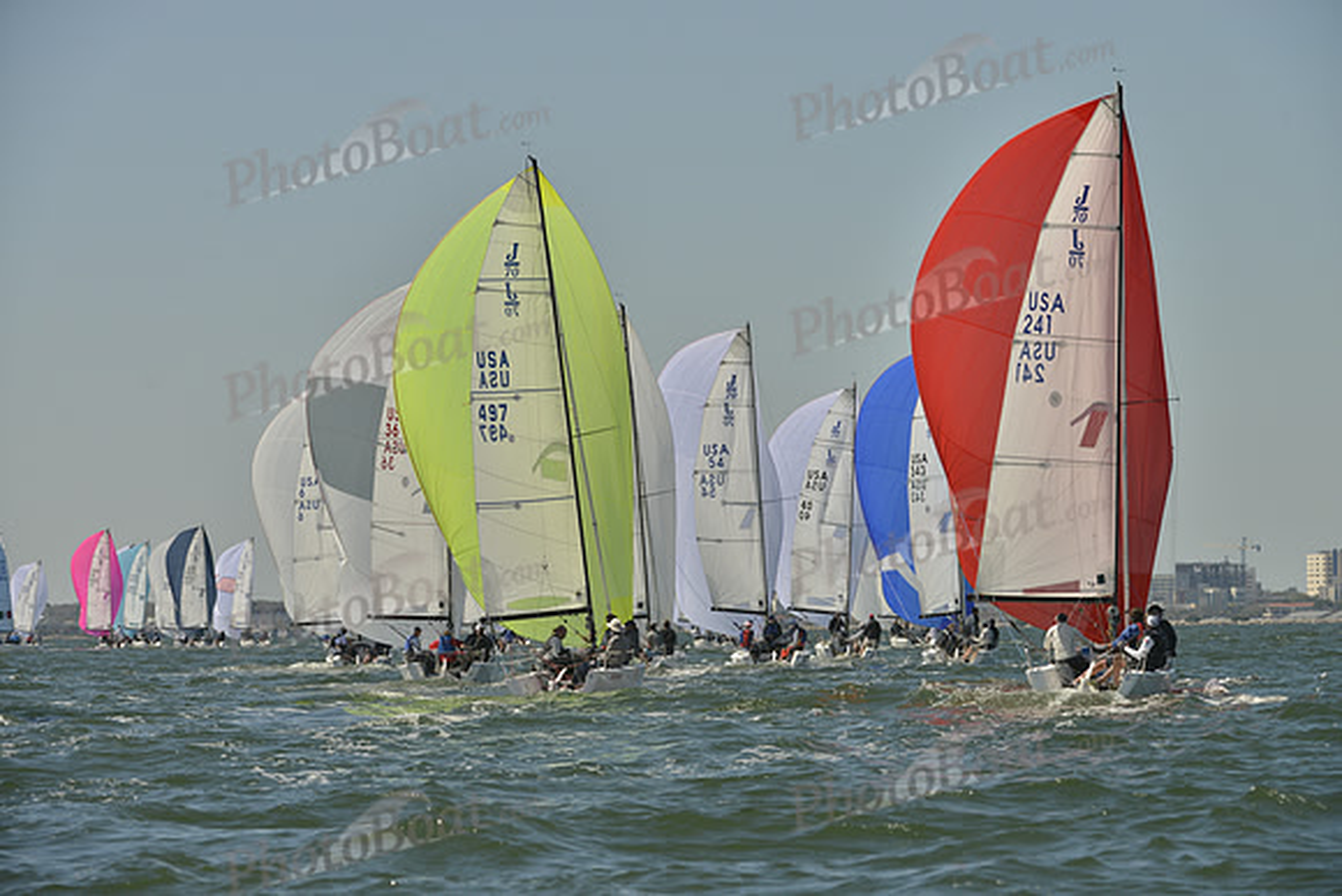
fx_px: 7457
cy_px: 448
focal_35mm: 200
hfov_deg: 10.3
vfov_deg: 6.9
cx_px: 671
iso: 280
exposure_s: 1/1250
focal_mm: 200
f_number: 9
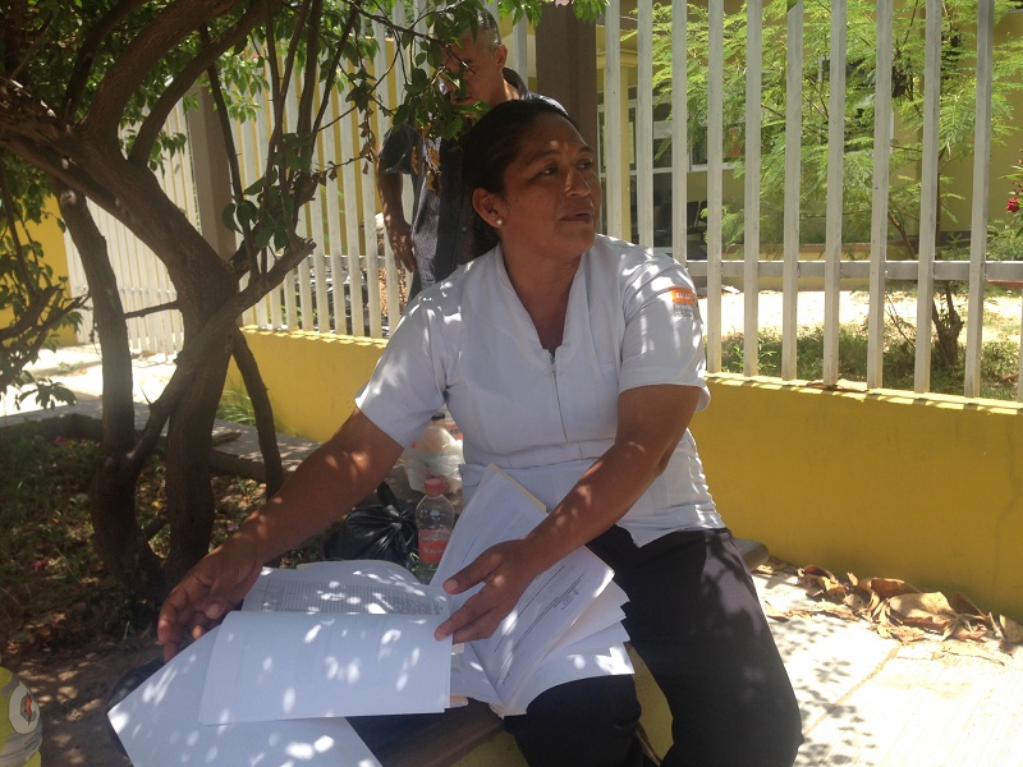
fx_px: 975
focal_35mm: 33
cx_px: 512
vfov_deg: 42.9
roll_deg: +1.8
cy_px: 384
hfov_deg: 55.4
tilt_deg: -9.7
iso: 50
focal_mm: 4.12
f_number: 2.4
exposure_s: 1/602
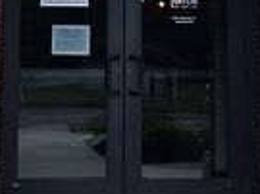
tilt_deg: +9.1
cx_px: 114
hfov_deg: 11.9
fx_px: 1246
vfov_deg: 8.7
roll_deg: +0.2
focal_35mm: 166
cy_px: -108
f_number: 1.8
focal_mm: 4
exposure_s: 1/666
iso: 20
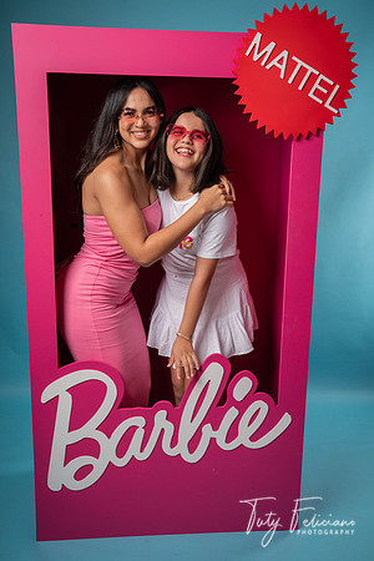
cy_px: 280
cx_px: 187
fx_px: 545
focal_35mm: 35
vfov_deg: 54.4
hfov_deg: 37.9
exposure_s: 1/200
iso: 250
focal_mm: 35
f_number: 6.3
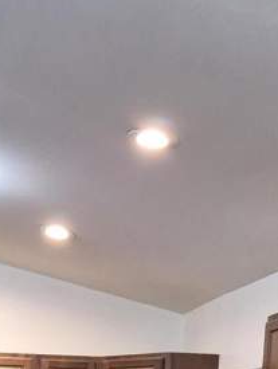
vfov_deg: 18.7
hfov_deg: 16.0
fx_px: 951
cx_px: -56
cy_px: 596
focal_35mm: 89
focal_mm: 5.4
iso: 125
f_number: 1.8
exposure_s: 1/24
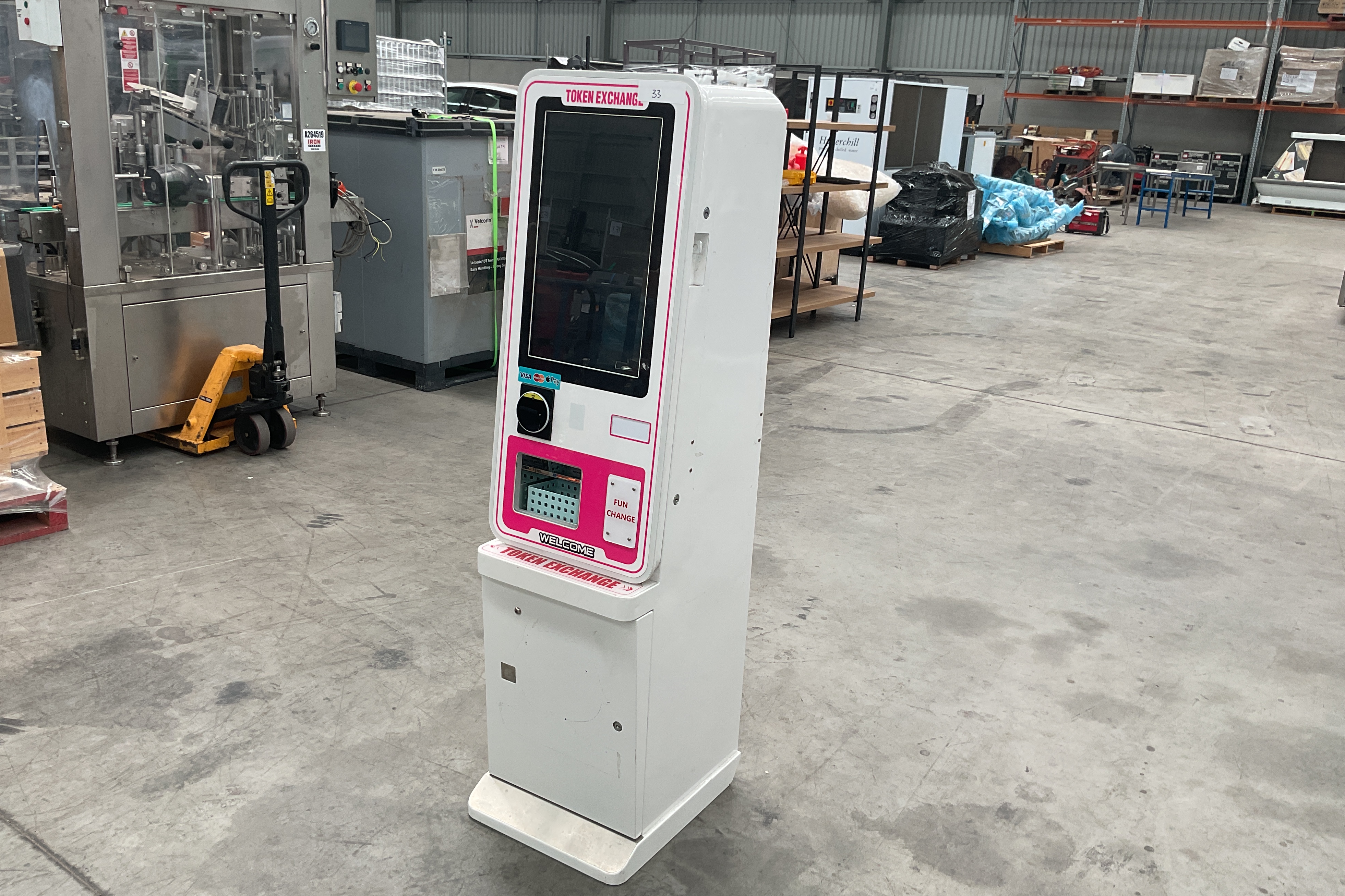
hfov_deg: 60.3
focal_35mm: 31
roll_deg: -3.7
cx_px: 657
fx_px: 1158
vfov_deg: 42.3
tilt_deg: -17.0
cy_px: 441
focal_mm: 3
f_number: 1.8
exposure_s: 1/120
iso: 32
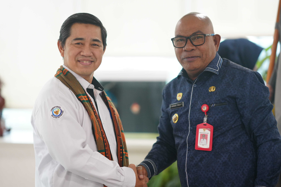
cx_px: 140
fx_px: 663
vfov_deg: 16.1
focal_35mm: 85
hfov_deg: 23.9
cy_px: 94
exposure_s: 1/404
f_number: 1.4
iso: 1600
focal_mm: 85
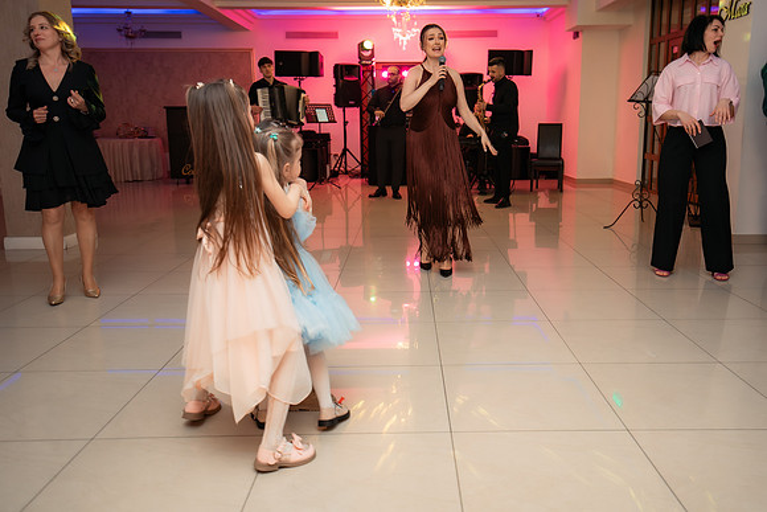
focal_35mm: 30
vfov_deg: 43.6
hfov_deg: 61.9
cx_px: 410
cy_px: 241
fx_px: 639
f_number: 2.8
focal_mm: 28
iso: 1600
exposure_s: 1/200
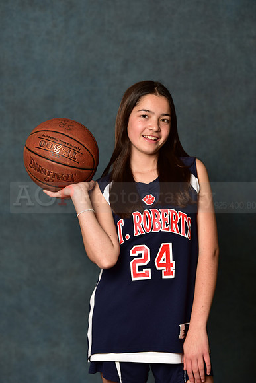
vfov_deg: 14.2
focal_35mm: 145
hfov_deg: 9.5
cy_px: 192
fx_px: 1546
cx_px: 128
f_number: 4.5
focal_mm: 145
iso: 200
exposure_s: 1/200
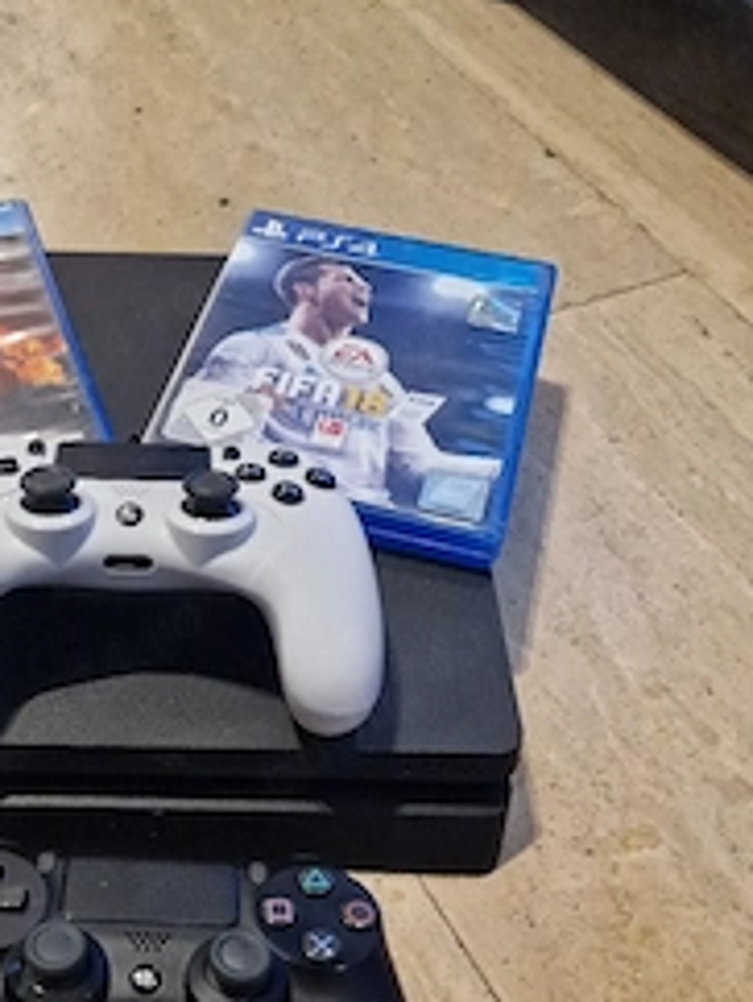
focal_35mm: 38
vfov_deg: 47.2
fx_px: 1100
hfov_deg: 36.5
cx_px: 153
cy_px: 749
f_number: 1.8
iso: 1000
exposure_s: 1/120
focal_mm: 6.4
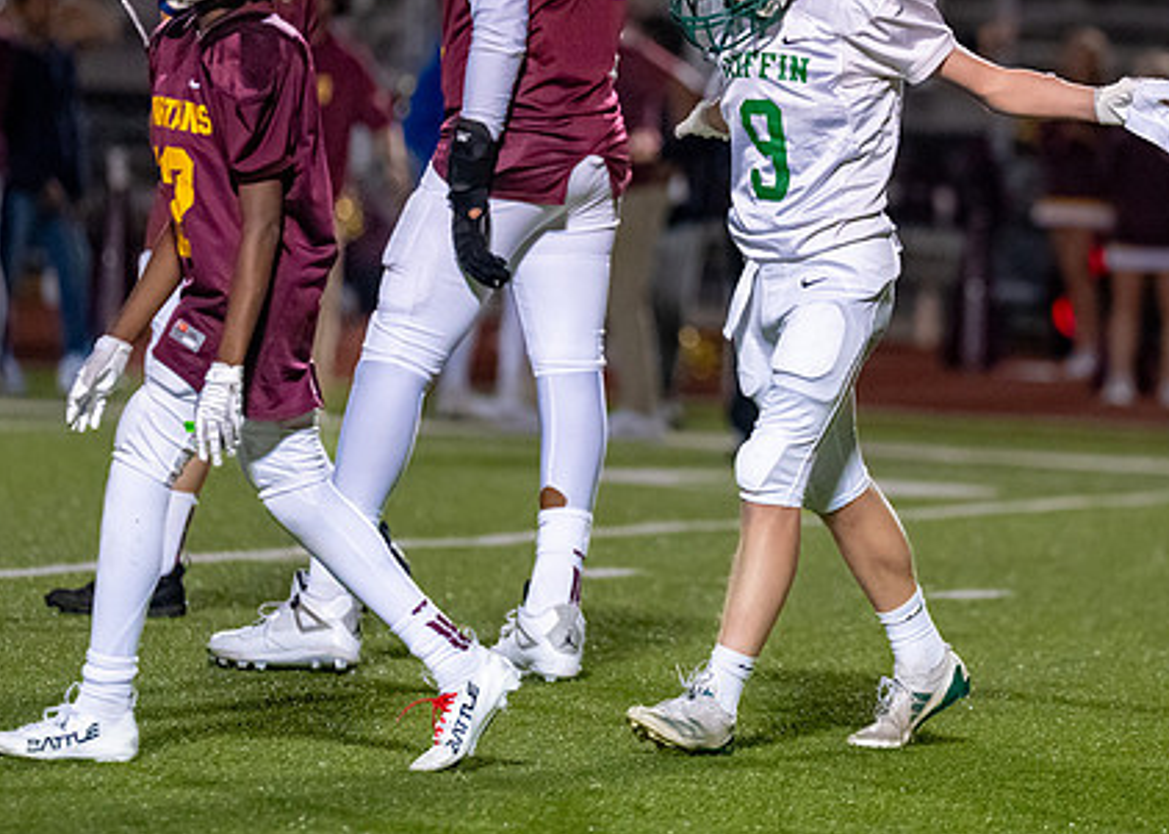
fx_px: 14137
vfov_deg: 3.4
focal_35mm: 426
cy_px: 232
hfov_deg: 4.7
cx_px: 821
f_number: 2.8
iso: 4000
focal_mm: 200
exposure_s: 1/1250
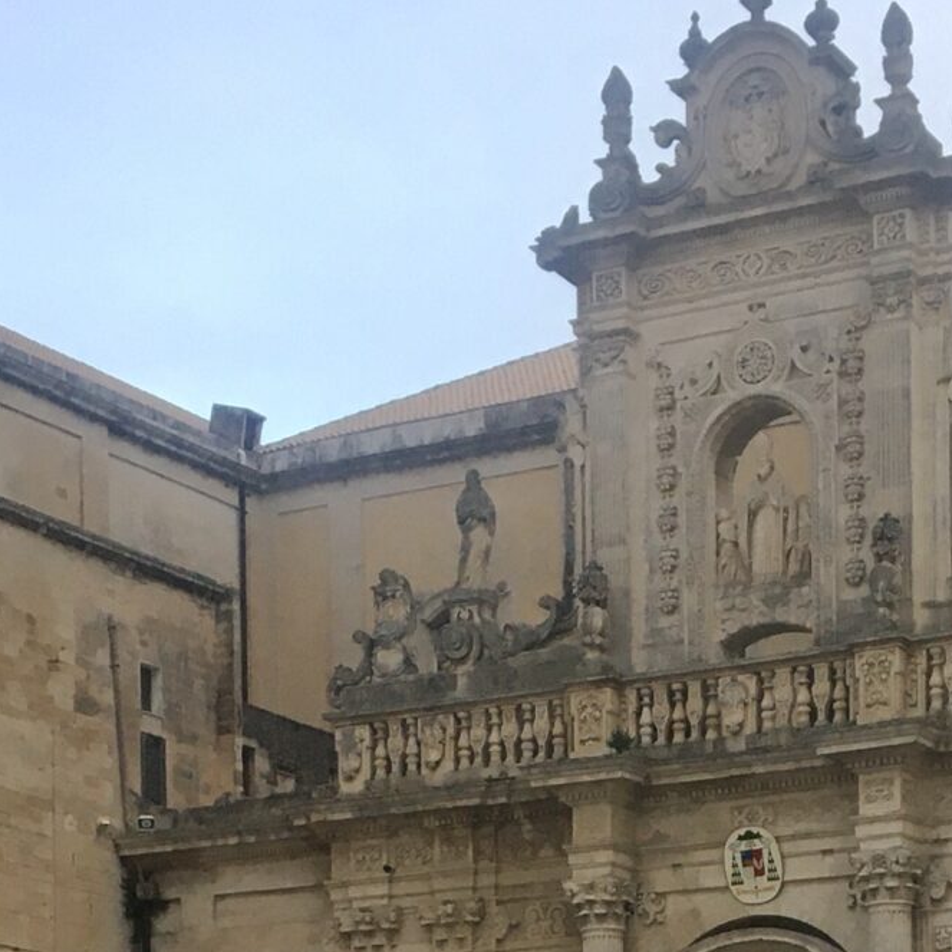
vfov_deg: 16.4
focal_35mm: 99
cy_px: 1331
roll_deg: +0.3
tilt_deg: +1.7
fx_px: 3080
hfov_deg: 17.6
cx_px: 567
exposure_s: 1/33
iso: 25
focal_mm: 4.15
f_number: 2.2
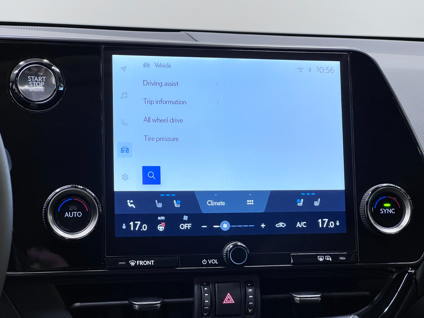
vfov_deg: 19.1
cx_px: 212
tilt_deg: -6.2
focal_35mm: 77
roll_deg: -1.8
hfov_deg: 25.3
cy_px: 159
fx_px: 943
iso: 200
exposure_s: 1/60
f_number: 2.8
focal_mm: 9
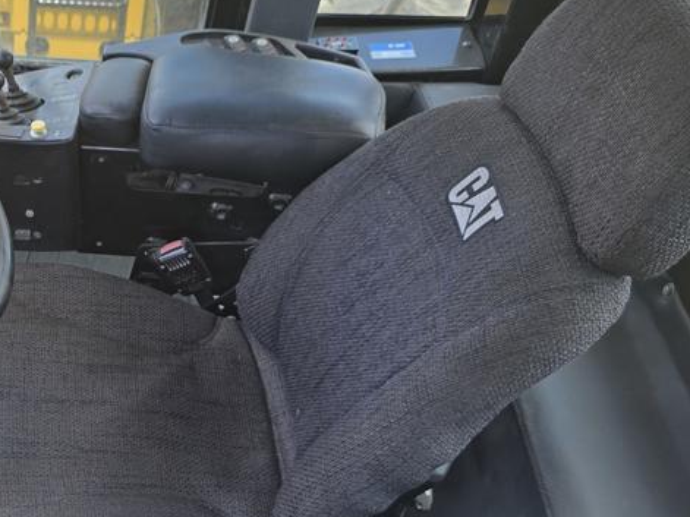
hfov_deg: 35.8
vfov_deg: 29.0
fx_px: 996
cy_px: 318
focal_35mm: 50
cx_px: 60
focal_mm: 6.3
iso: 25
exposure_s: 1/180
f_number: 1.7
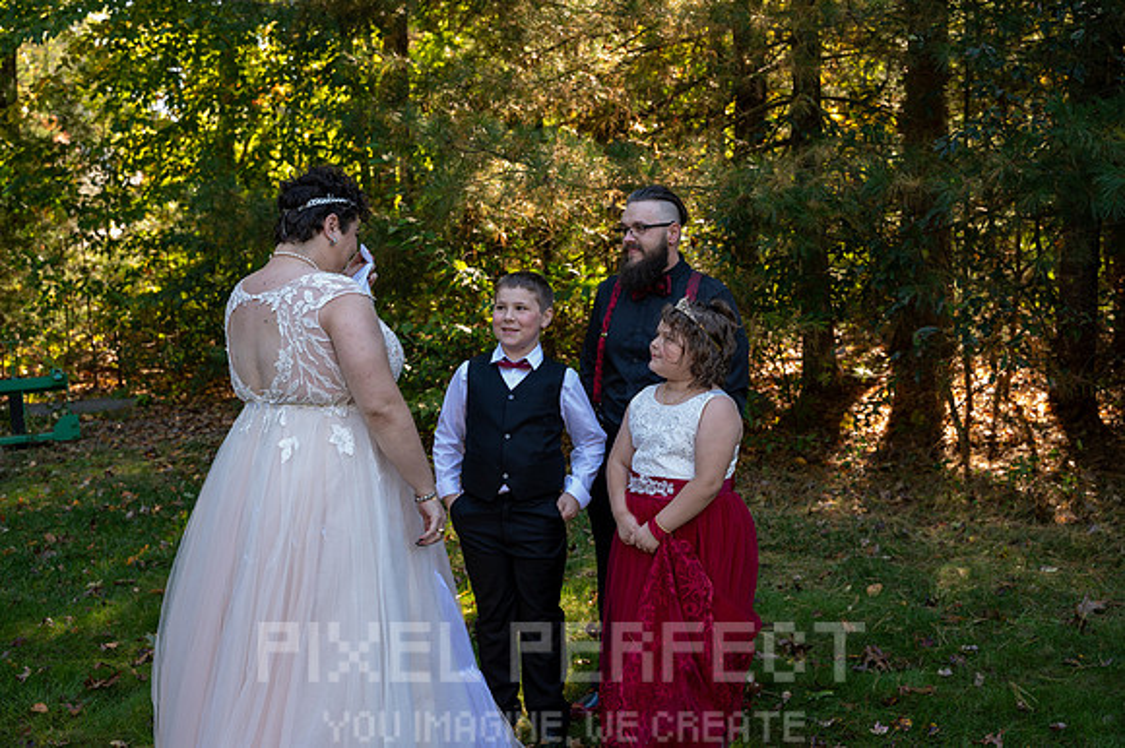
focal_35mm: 46
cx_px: 562
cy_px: 374
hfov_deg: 42.8
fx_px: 1437
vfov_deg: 29.2
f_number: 4.5
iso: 720
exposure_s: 1/200
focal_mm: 46
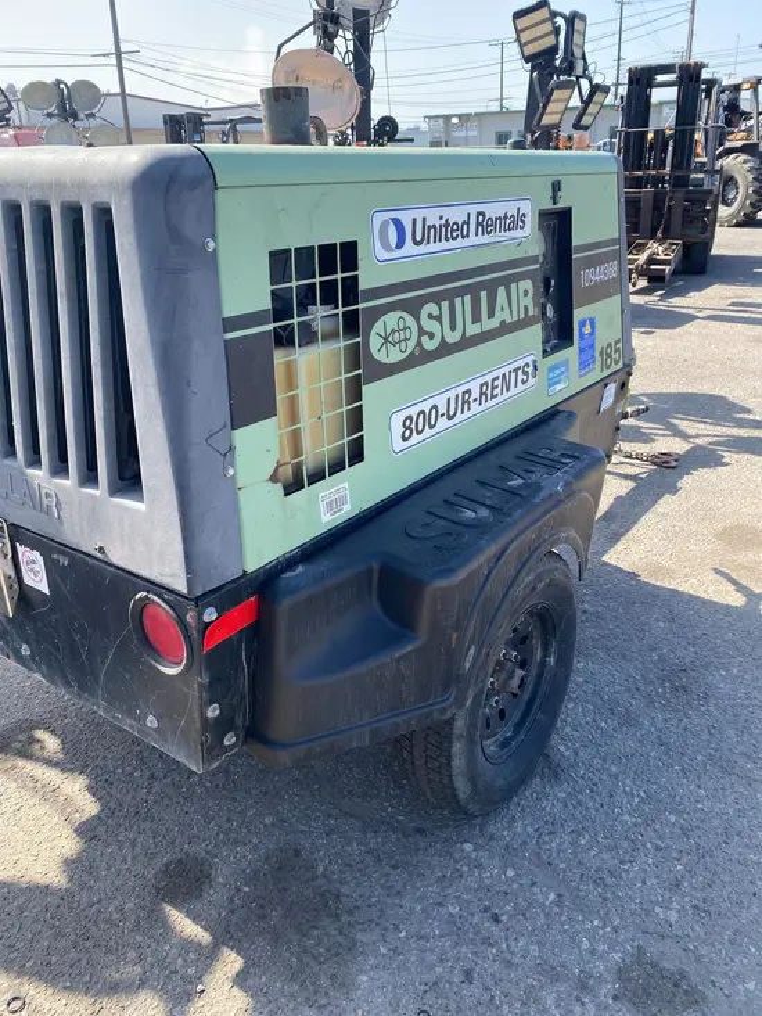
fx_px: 763
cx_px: 381
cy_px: 508
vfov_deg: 67.3
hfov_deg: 53.1
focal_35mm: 26
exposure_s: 1/706
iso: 32
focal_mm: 4.25
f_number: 1.8
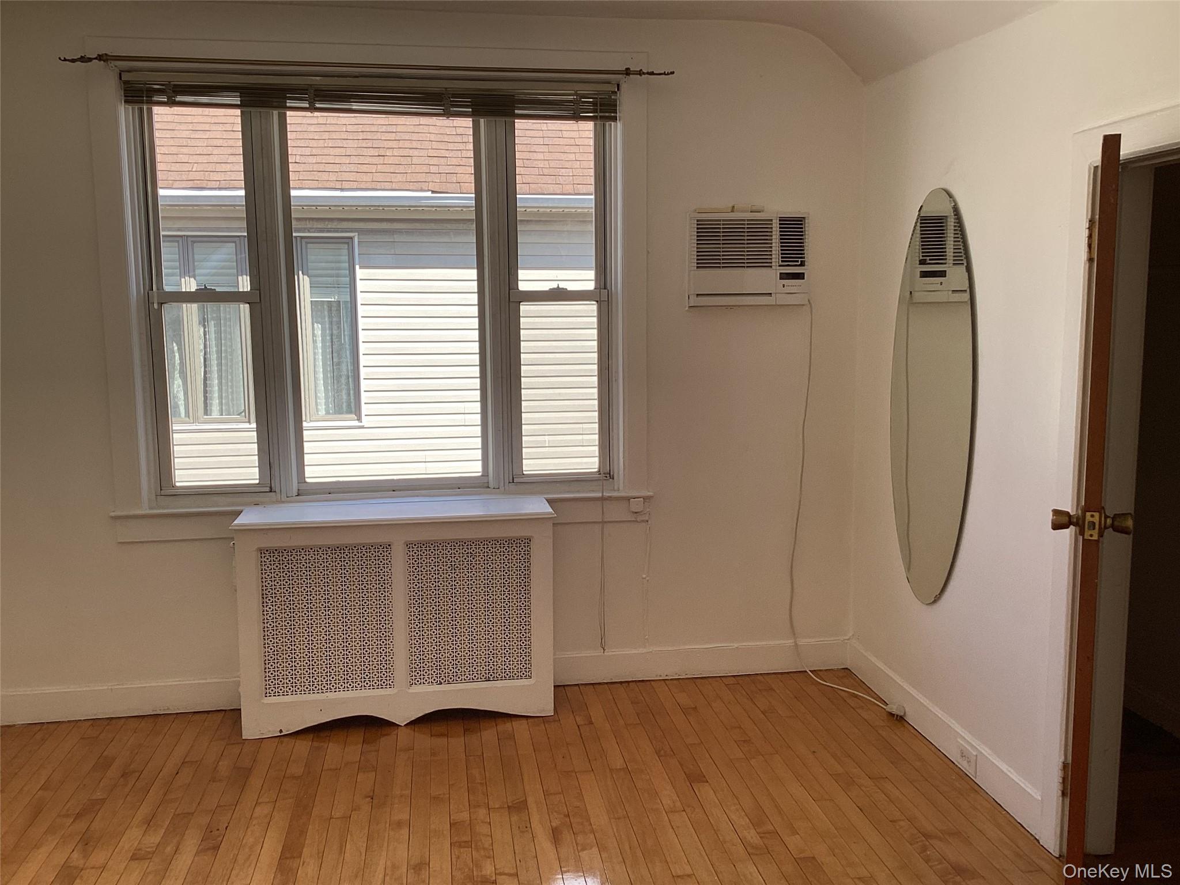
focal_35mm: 31
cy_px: 442
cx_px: 590
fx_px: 1057
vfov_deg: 45.4
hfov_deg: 58.4
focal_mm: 3.3
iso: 25
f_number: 2.4
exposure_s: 1/161
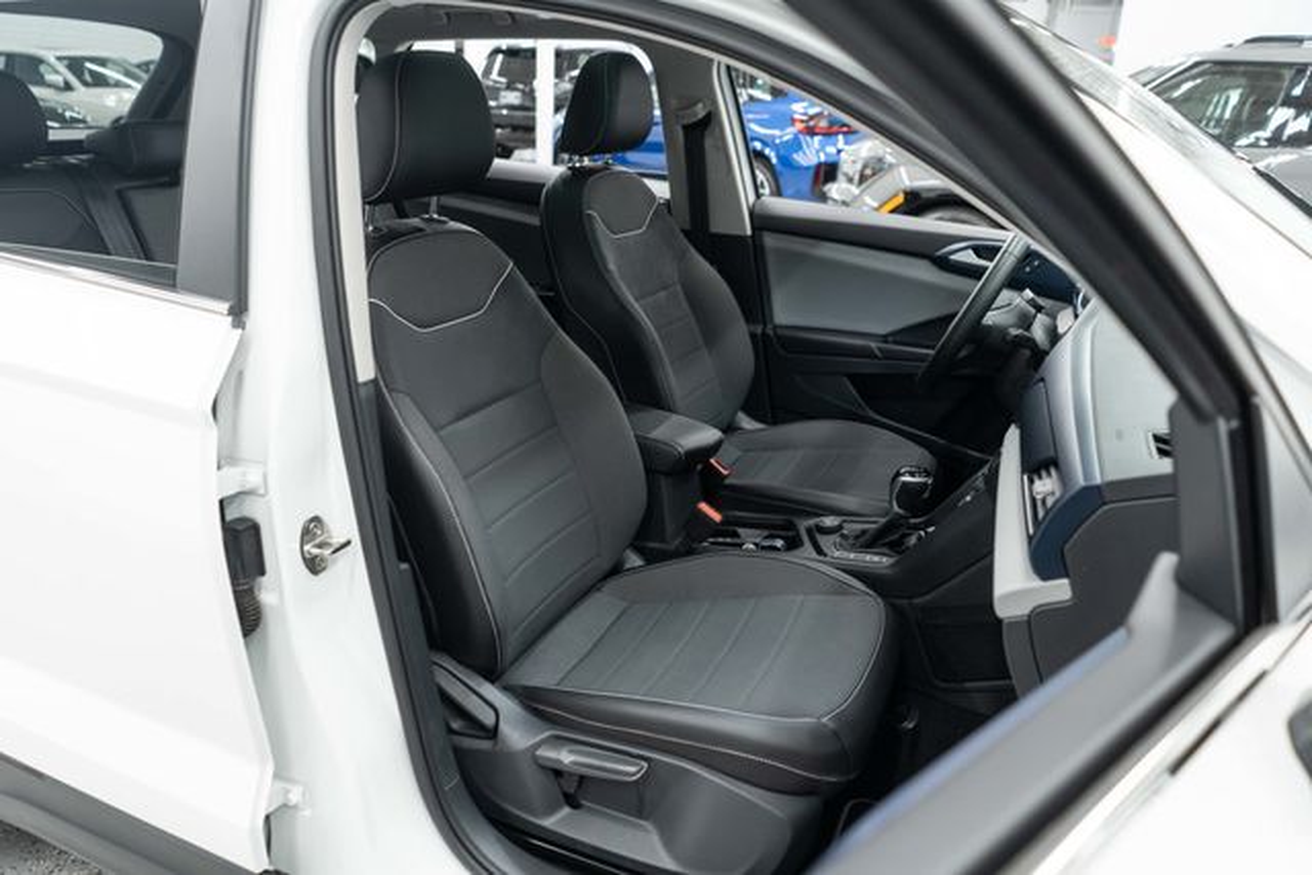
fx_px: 1021
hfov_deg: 65.5
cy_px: 438
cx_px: 656
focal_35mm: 28
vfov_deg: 46.4
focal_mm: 28
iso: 800
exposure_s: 1/40
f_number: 3.5
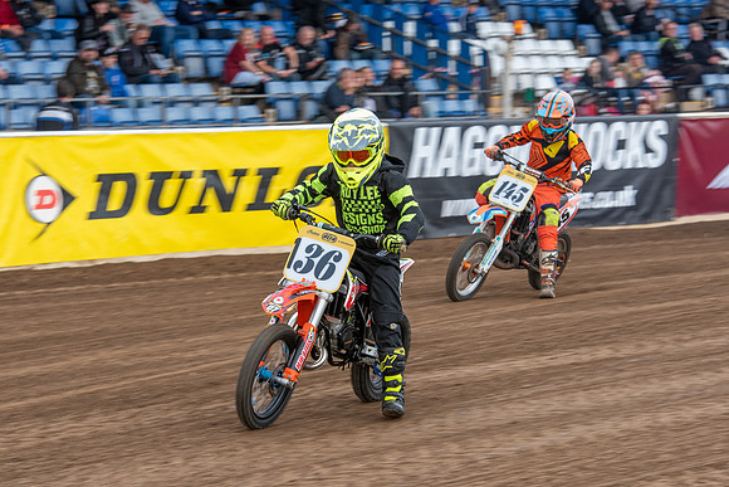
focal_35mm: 147
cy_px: 258
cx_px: 350
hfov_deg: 14.0
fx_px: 2973
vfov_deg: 9.4
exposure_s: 1/160
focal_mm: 112
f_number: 8
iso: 400
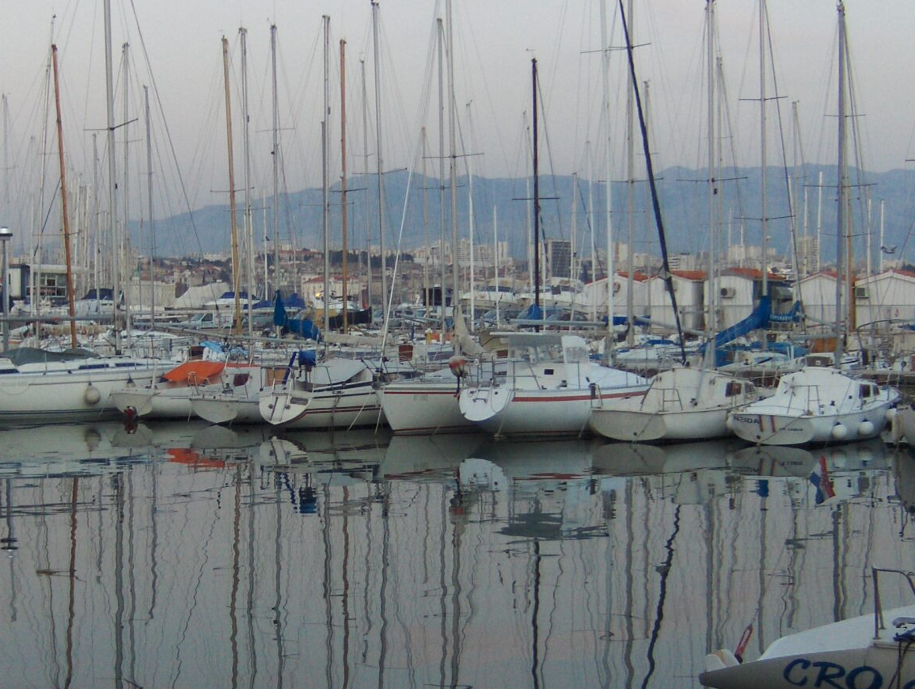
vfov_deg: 23.7
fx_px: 1641
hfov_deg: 30.9
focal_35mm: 62
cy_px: 392
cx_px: 287
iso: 191
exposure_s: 1/78.1
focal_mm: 7.5
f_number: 2.8
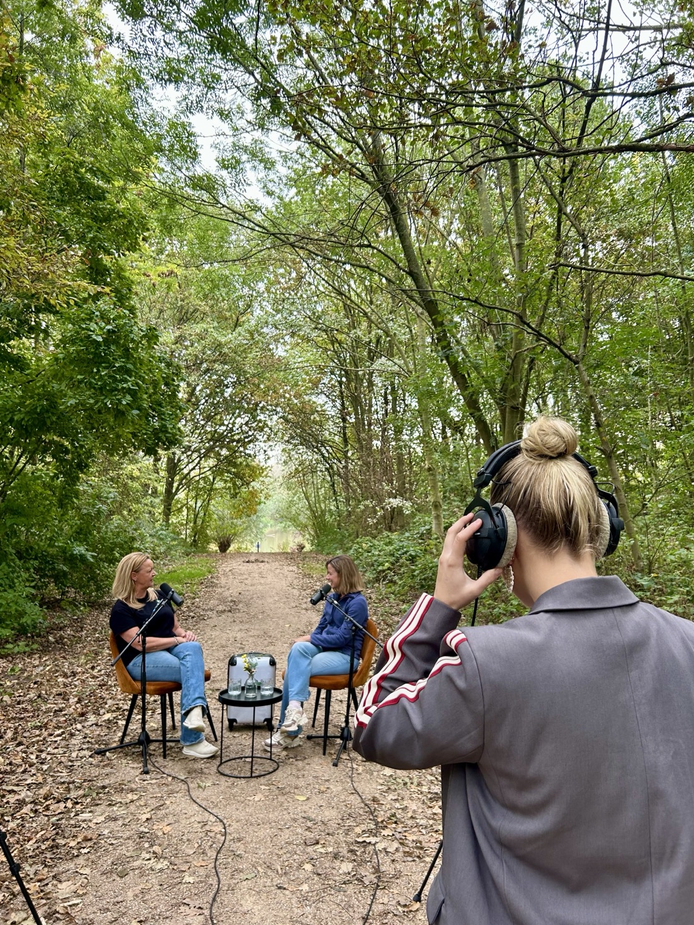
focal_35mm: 28
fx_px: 749
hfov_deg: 49.7
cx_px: 369
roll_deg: -1.2
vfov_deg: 63.4
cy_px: 455
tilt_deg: +4.2
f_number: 1.5
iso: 64
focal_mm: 5.7
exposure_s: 1/121
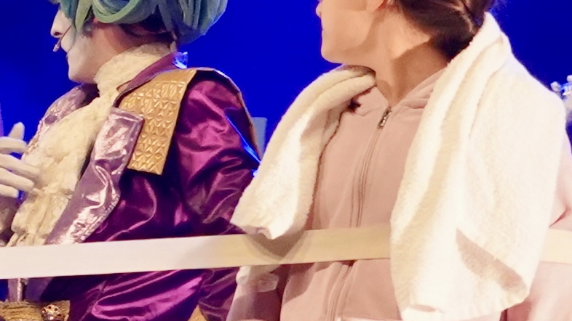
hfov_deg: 9.6
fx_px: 3382
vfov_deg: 5.4
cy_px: 357
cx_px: -64
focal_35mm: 223
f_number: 4
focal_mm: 34
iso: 3200
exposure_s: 1/160
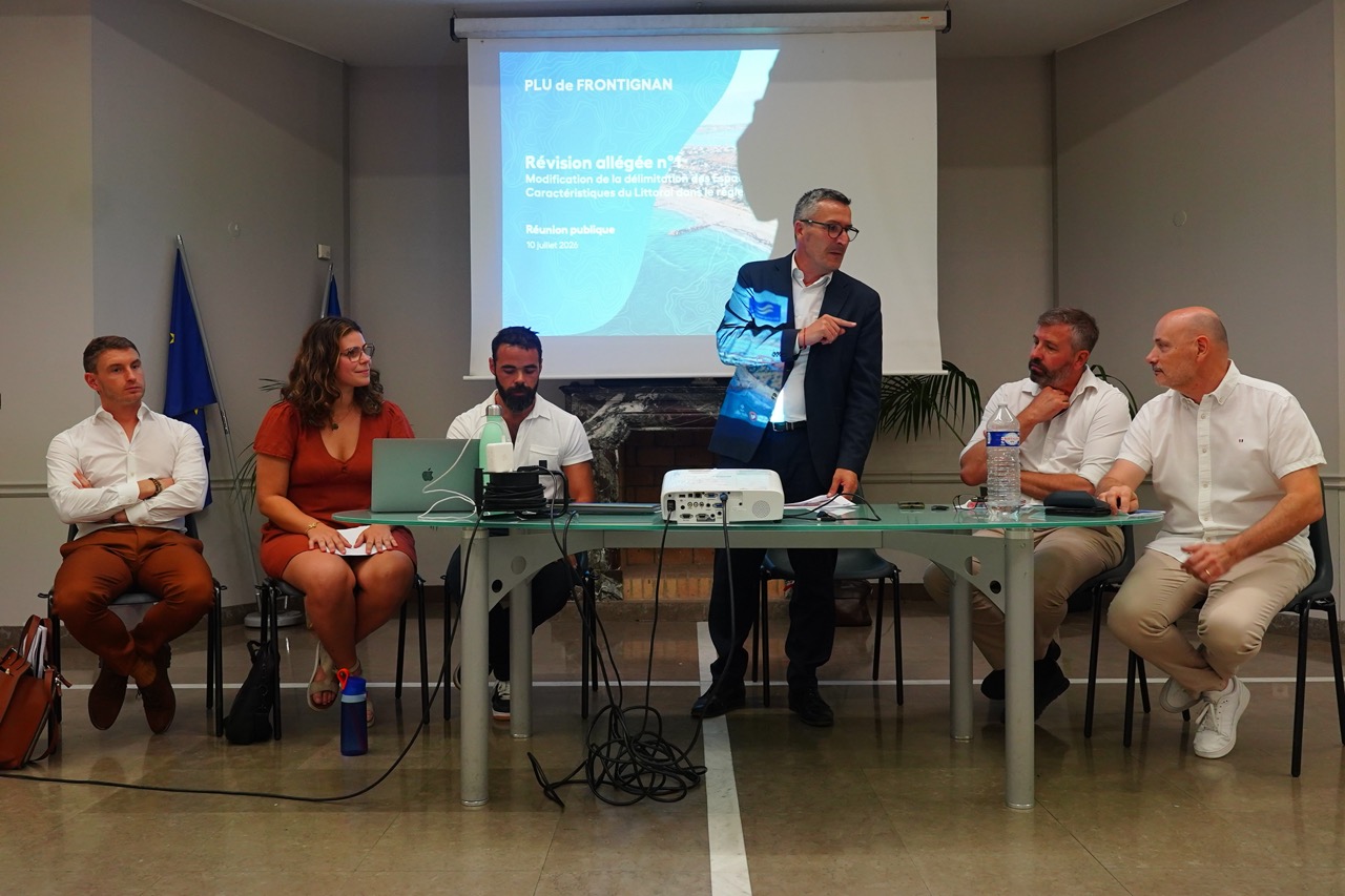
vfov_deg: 43.6
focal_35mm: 30
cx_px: 672
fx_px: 1121
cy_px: 448
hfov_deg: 61.9
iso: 1600
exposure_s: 1/80
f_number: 4.5
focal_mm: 20
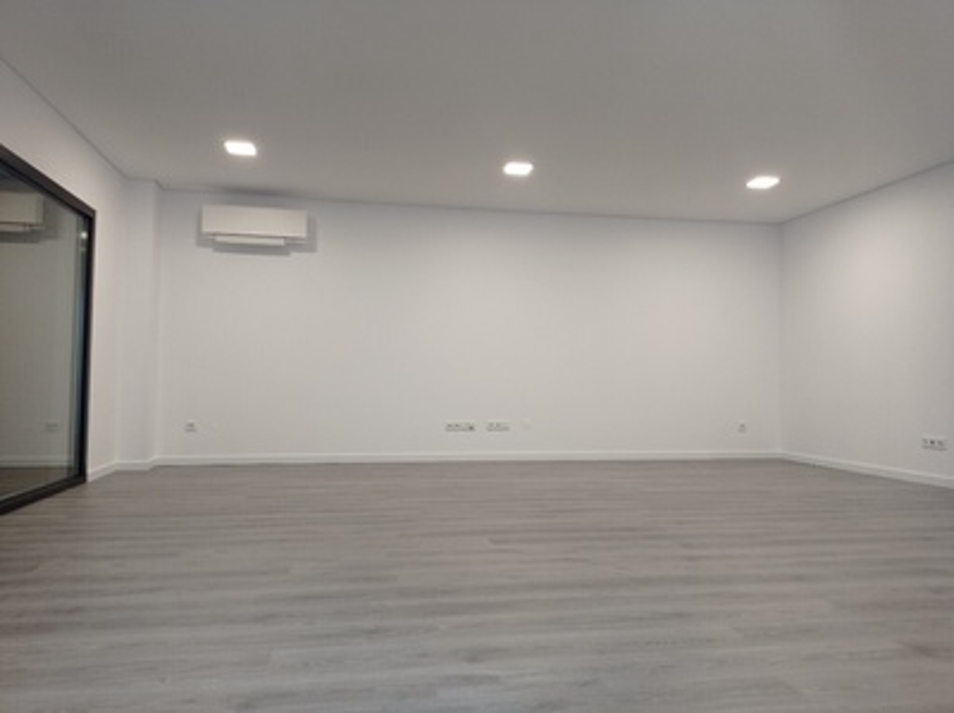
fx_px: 771
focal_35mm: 28
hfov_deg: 63.5
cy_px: 356
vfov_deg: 49.7
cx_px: 477
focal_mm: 4.74
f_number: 1.79
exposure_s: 1/50
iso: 213
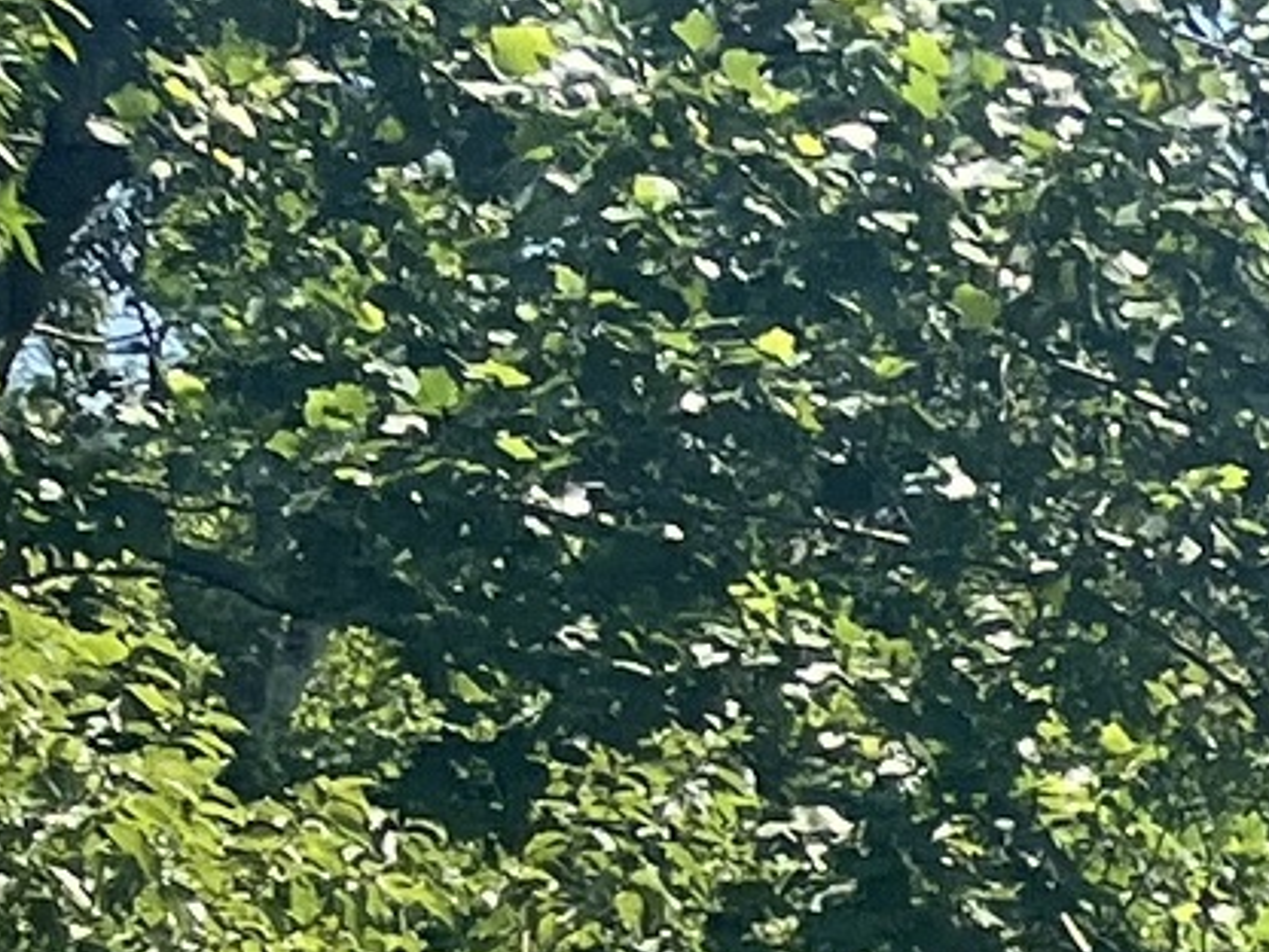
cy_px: 2899
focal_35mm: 192
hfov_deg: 8.0
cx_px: 4442
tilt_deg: +4.1
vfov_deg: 6.9
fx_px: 7039
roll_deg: +1.3
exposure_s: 1/3049
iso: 50
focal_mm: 5.1
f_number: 1.6
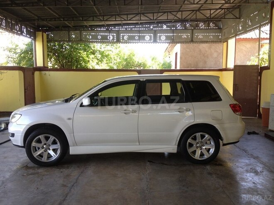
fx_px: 277
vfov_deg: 40.7
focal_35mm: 35
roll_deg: +1.4
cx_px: 137
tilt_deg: -7.2
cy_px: 102
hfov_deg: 52.6
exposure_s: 1/120
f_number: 2.4
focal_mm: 4.28
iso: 64
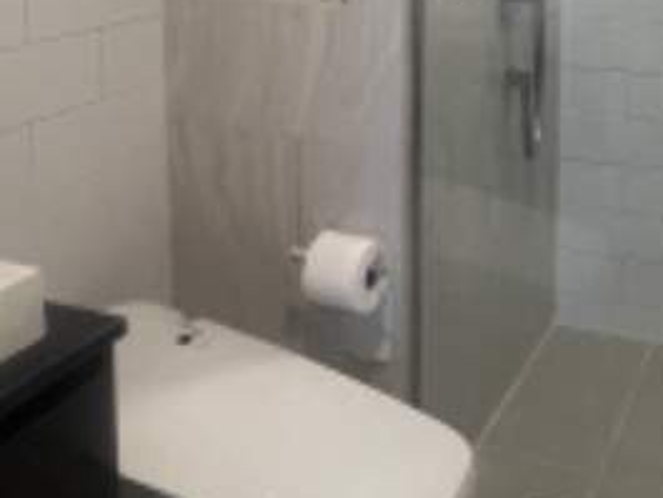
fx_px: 939
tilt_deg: -11.1
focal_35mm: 49
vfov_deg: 27.4
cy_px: -38
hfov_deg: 38.0
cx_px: 490
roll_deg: +0.2
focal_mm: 1.57
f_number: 1.8
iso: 200
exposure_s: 1/50
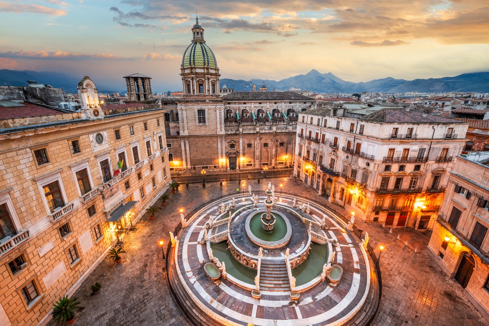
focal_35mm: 15
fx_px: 204
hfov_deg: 100.4
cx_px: 244
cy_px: 163
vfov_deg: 77.3
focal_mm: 15
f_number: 11
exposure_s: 5
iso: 64
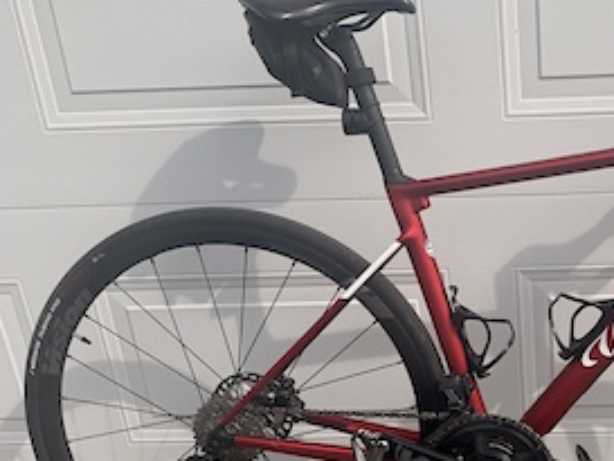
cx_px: 553
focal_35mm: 44
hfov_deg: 39.8
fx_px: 781
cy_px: 302
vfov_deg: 32.7
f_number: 1.78
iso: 80
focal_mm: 6.76
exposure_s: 1/4673
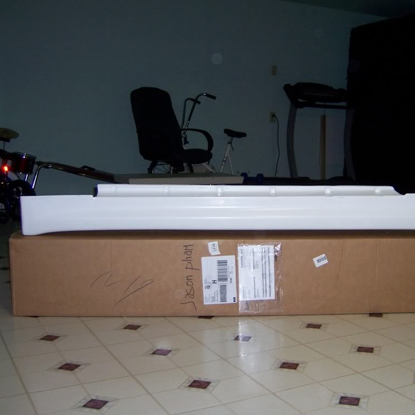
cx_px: 268
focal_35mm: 43
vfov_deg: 39.2
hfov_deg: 38.8
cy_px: 207
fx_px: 583
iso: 125
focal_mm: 6.2
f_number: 2.8
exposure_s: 1/60
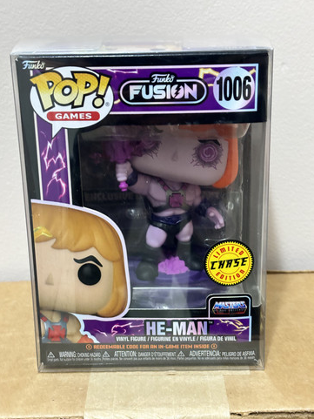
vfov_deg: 35.5
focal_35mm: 54
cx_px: 154
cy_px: 214
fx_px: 653
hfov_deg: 27.0
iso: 500
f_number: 1.6
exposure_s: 1/17
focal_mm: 5.96
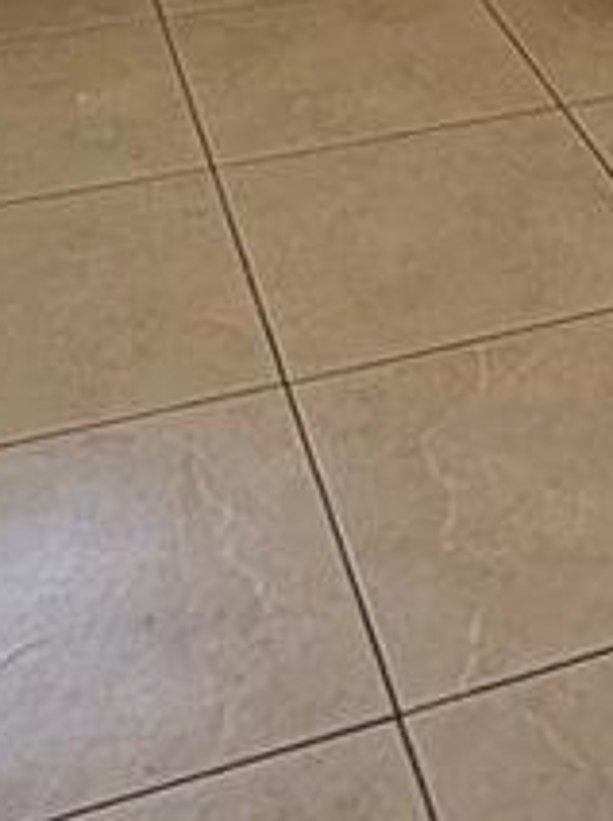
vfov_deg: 21.0
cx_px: 756
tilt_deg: -11.8
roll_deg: -2.8
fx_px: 1871
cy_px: -405
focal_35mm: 79
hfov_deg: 17.6
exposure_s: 1/120
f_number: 2.2
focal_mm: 2.22
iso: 320
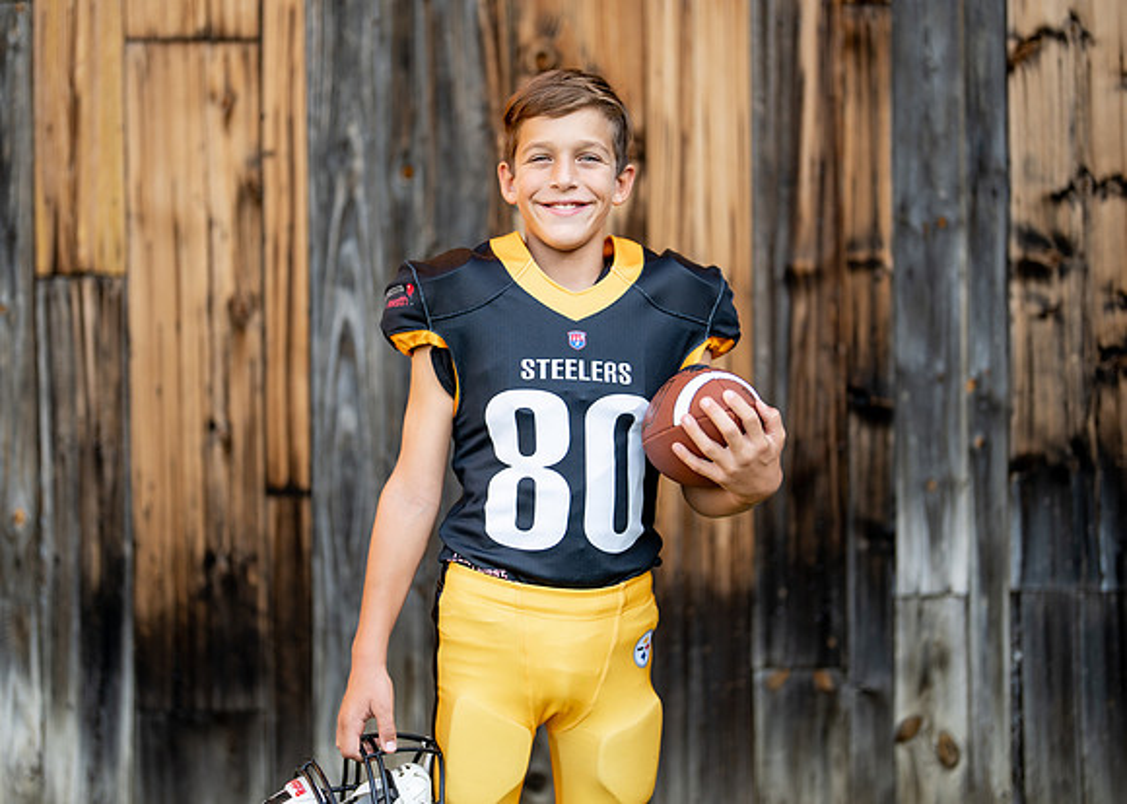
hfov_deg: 33.5
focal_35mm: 58
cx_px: 531
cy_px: 371
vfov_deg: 24.2
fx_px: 1872
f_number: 1.2
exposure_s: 1/1600
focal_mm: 50
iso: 100
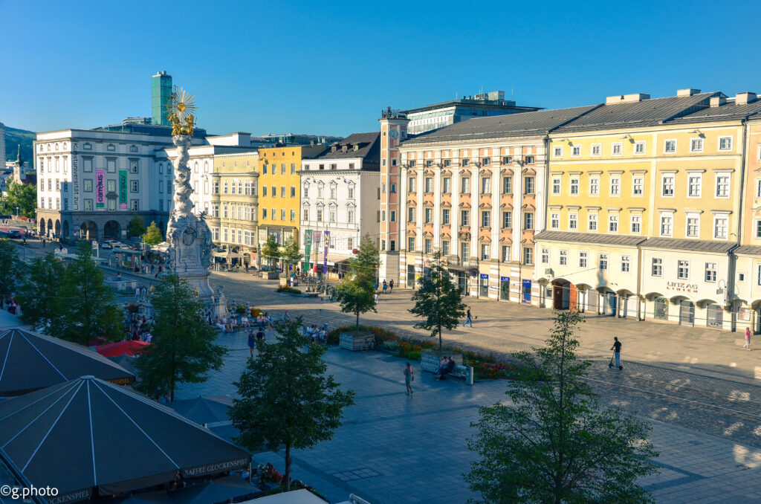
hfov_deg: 49.6
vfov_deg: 34.1
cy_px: 252
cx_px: 380
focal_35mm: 39
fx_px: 823
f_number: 7.1
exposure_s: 1/800
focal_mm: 26
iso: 200
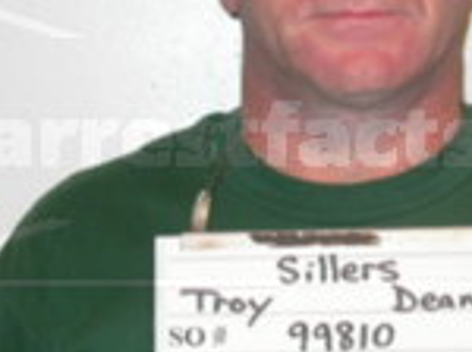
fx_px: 2165
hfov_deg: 12.4
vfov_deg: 9.3
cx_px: 341
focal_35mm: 159
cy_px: 130
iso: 100
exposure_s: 1/60.3
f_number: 3.3
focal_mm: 14.4
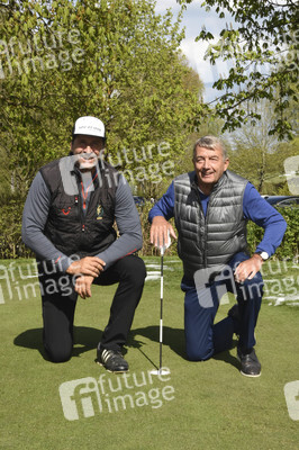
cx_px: 150
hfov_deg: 21.5
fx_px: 786
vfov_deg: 31.9
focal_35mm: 63
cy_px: 225
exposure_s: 1/160
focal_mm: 42
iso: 500
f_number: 22
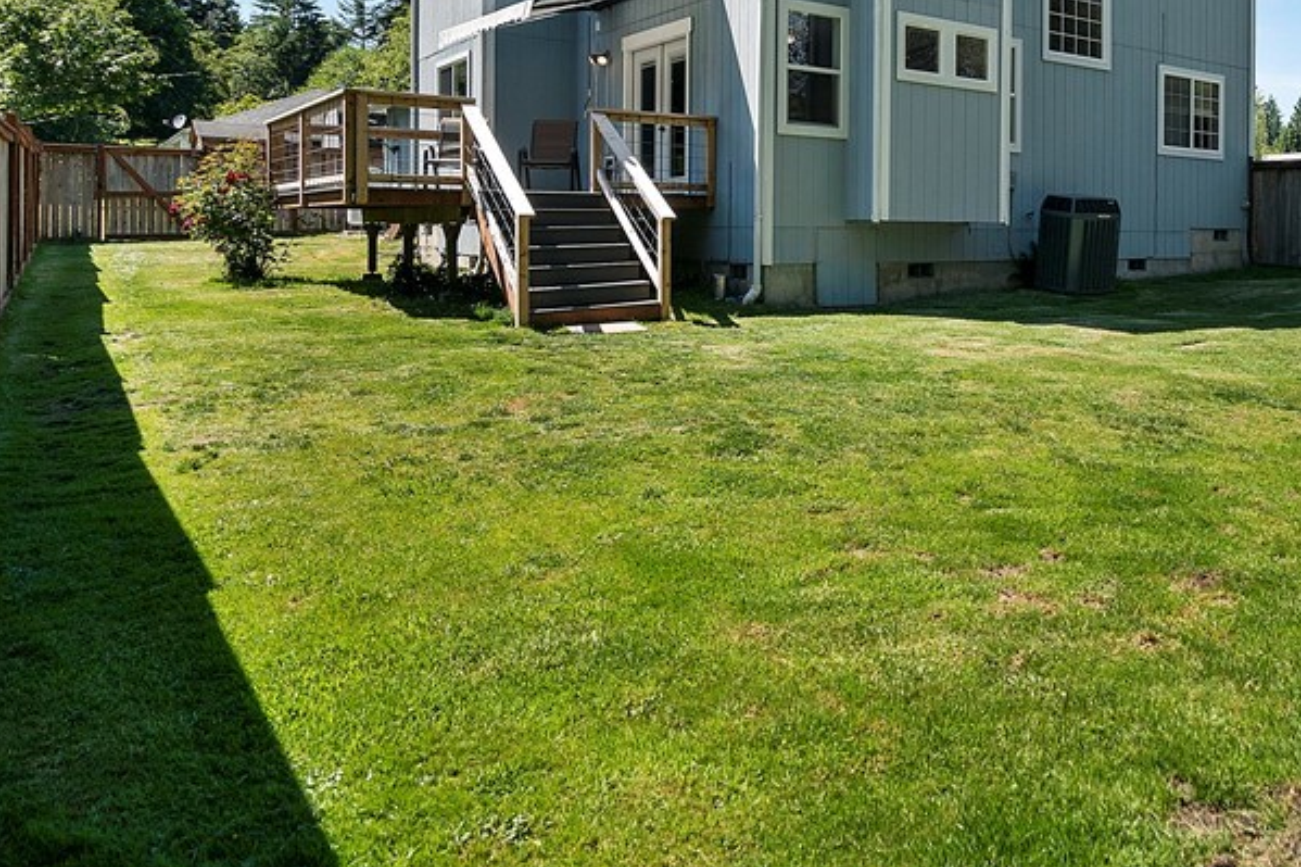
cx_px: 1028
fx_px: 1048
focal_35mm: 29
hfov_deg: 59.1
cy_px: 226
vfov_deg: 43.6
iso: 320
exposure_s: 1/320
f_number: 5.6
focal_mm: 16
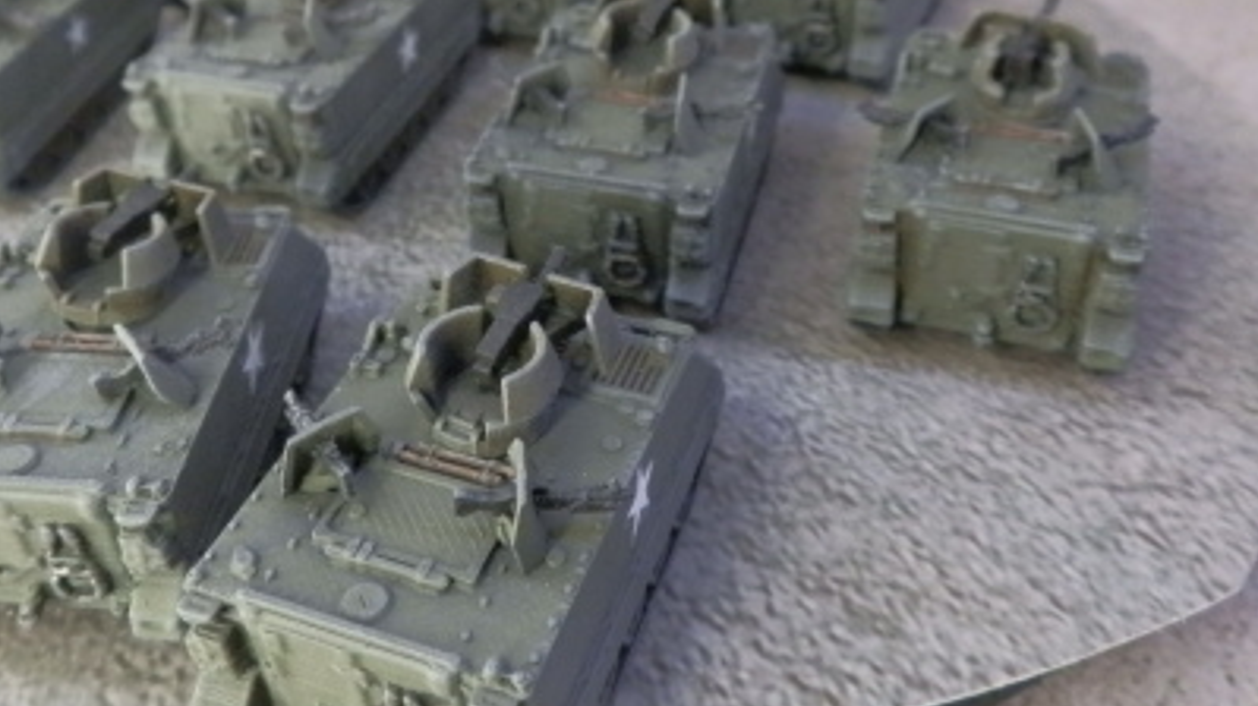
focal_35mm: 41
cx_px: 504
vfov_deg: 28.2
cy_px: 110
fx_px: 1367
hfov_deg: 49.1
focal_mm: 5
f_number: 3.1
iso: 400
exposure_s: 1/80
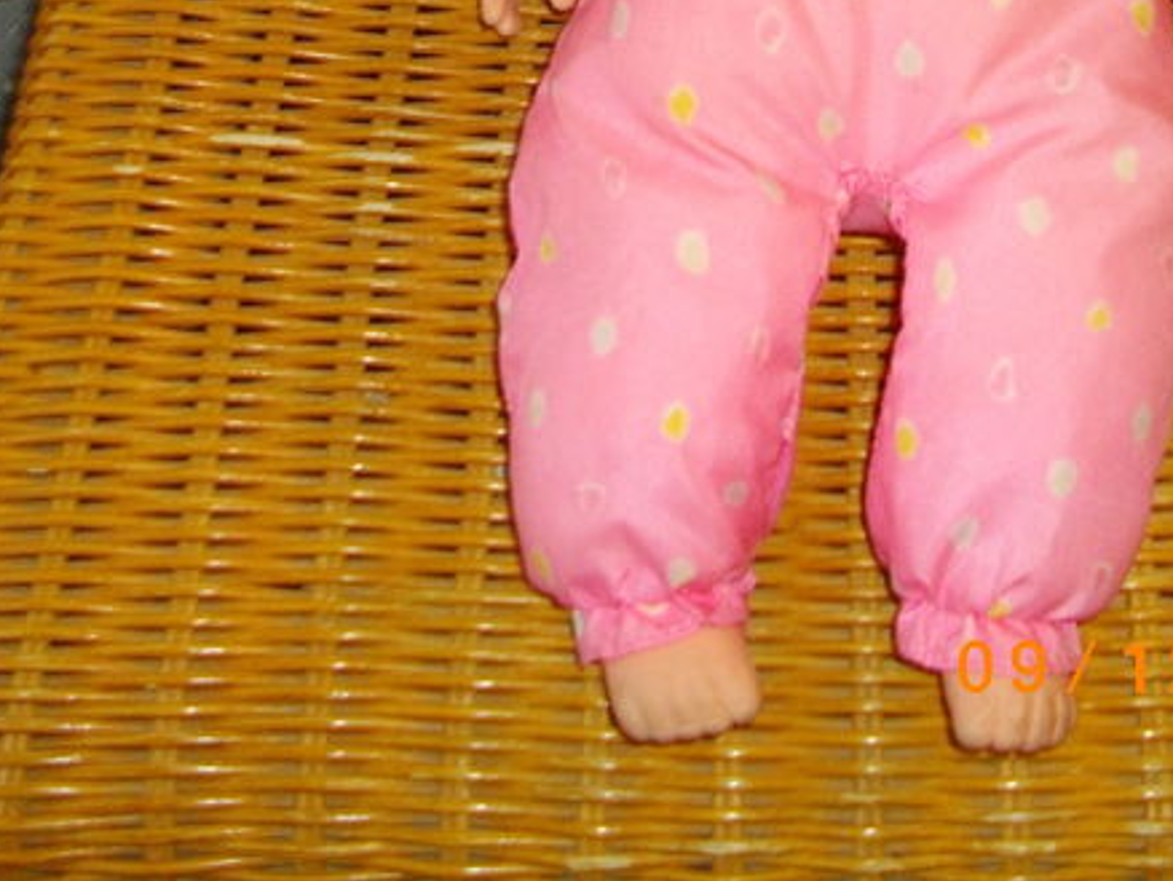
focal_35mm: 73
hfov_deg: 26.6
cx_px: 723
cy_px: -121
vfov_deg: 19.2
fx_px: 2475
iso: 200
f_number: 2.9
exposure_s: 1/50
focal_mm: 5.7
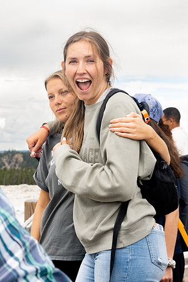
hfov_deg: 13.2
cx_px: 79
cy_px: 134
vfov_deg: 19.7
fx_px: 812
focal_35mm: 104
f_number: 8
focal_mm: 65
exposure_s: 1/500
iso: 640
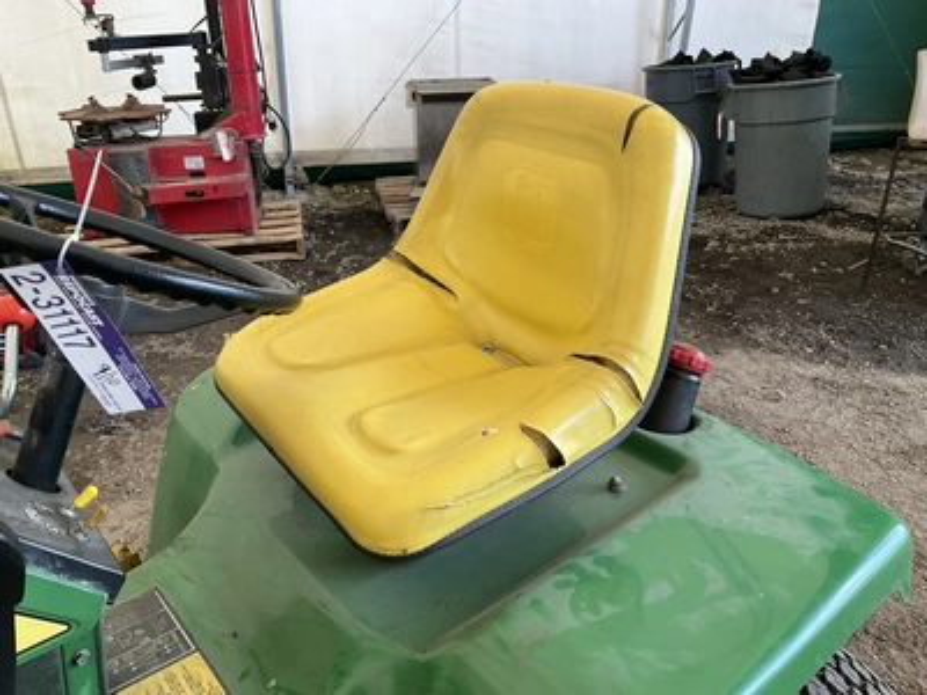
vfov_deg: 48.2
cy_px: 348
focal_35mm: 29
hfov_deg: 61.7
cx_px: 464
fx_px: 777
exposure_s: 1/122
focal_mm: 3
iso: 40
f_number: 1.8
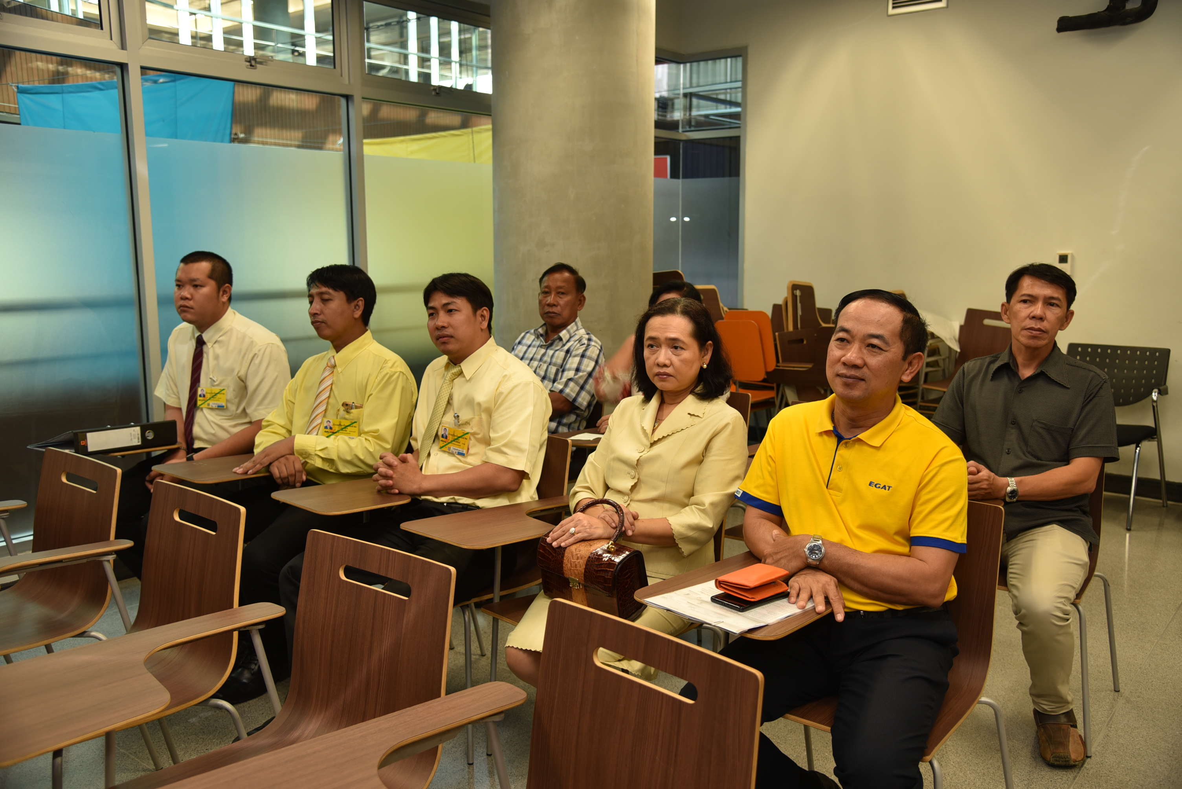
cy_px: 394
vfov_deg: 43.6
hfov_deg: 61.9
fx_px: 985
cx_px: 591
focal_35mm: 30
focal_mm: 30
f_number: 4
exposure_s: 1/25
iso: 125
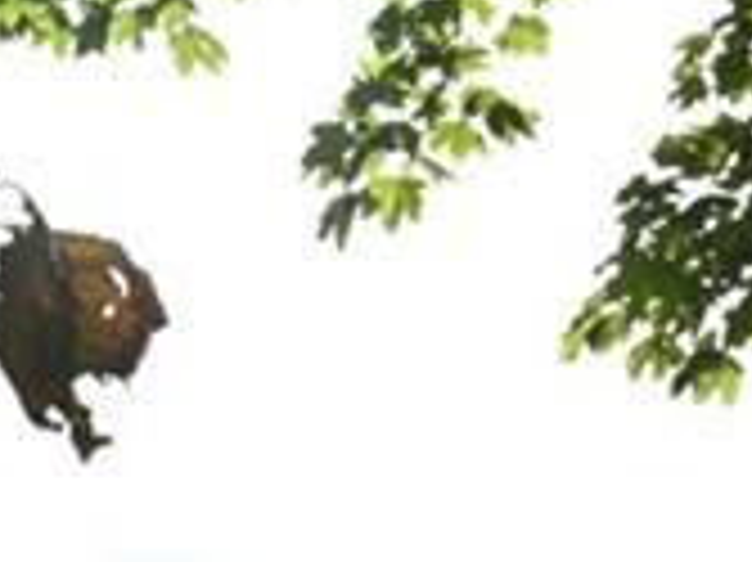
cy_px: 1362
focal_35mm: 168
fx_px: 3646
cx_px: 194
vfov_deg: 8.1
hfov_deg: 11.7
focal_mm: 19
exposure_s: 1/160
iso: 100
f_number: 9
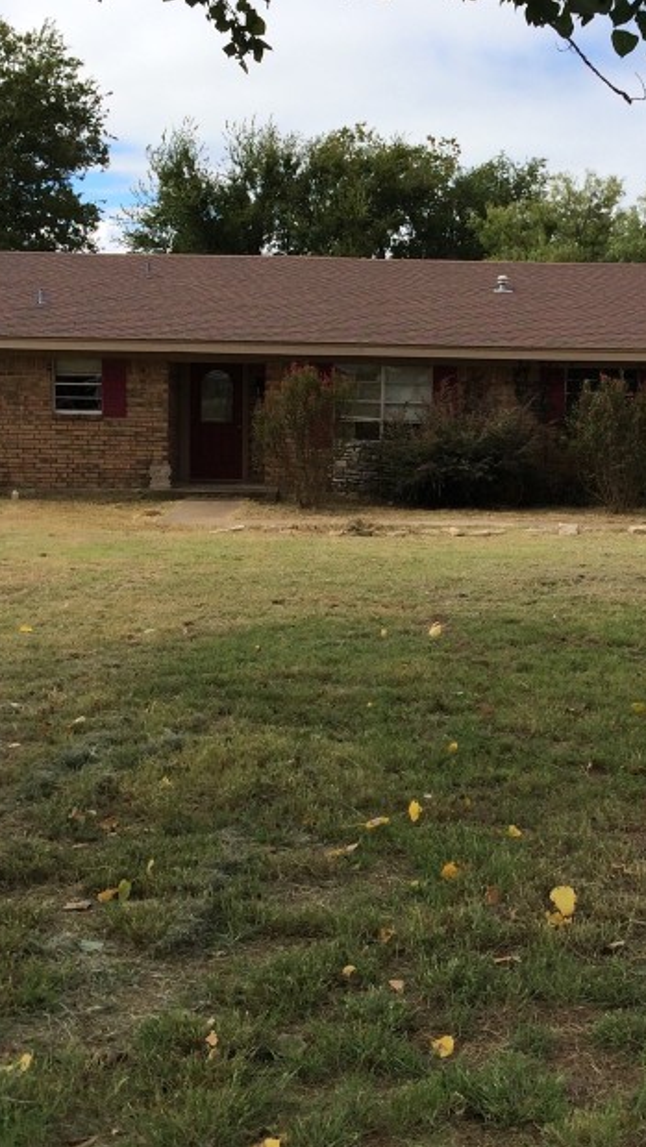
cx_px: 428
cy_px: 529
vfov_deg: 38.5
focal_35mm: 54
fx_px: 1644
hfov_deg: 22.2
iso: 32
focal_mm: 4.12
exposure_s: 1/1953
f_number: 2.2
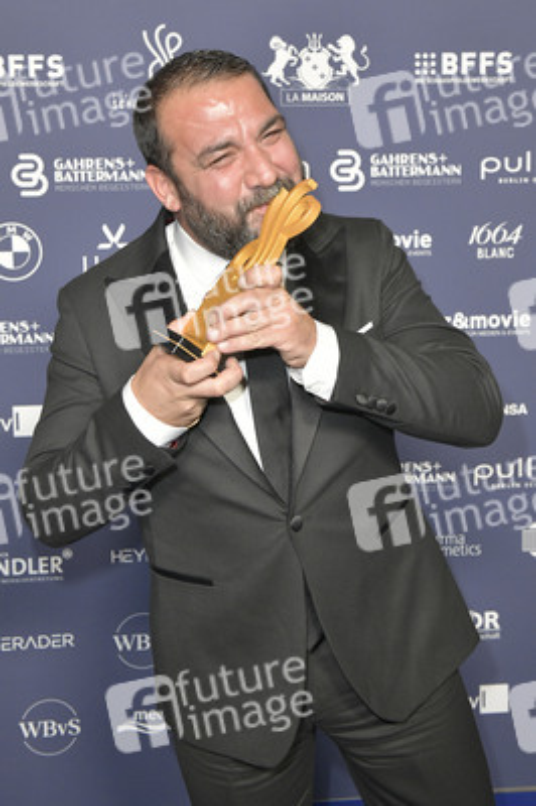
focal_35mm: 38
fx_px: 850
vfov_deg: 50.7
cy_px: 403
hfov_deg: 35.0
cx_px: 268
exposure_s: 1/250
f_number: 6.3
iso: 2000
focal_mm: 38
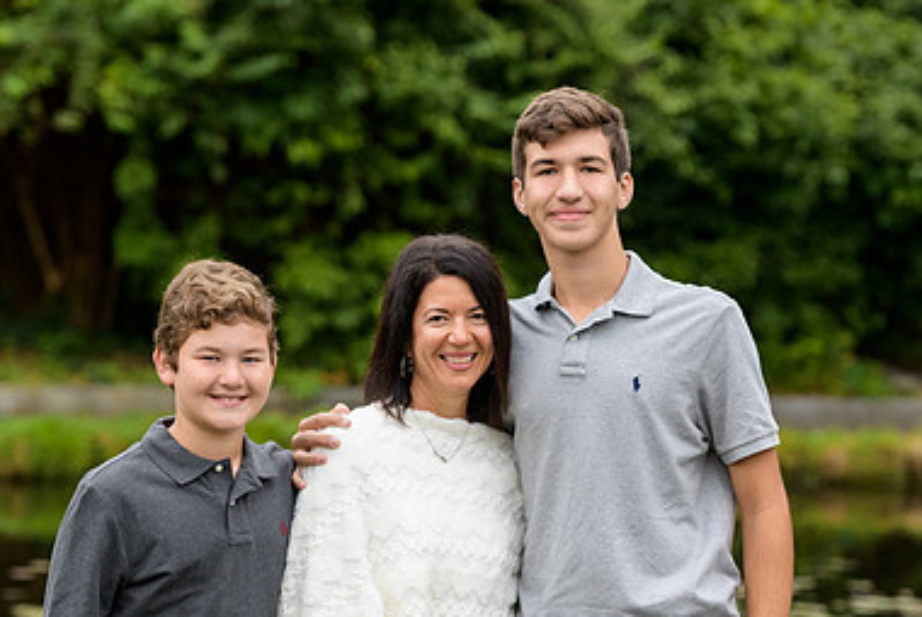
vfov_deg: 7.5
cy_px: 460
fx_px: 4690
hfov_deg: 11.2
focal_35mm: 183
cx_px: 468
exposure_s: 1/400
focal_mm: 120
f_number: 4
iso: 800
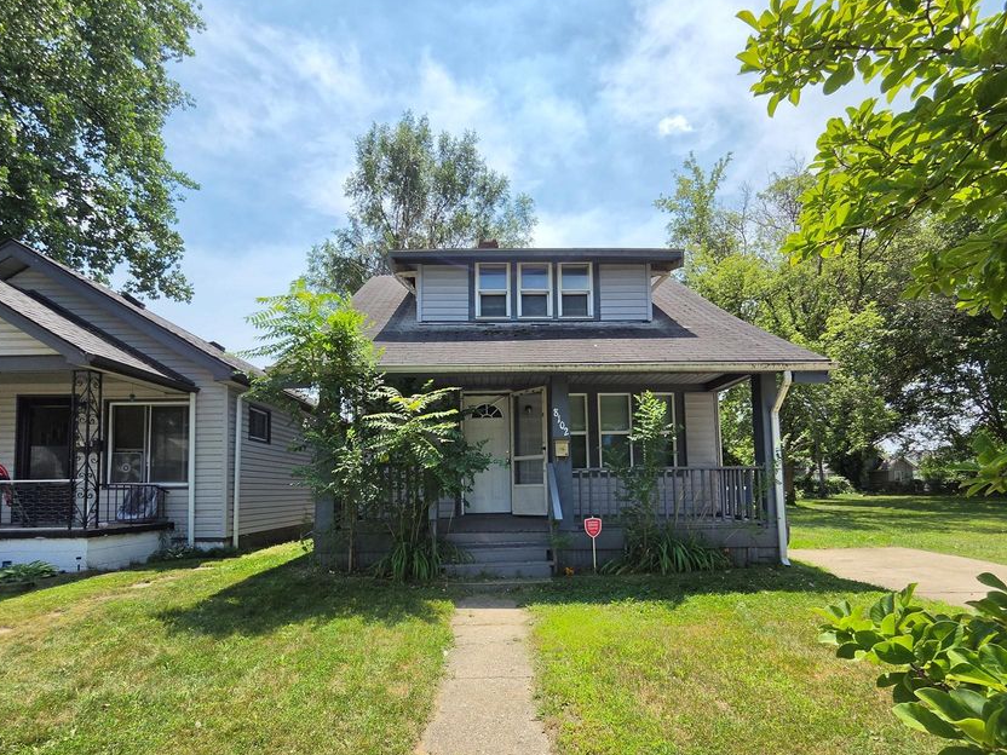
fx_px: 465
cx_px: 485
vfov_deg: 77.3
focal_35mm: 16
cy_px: 451
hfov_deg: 94.5
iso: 100
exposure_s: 1/2820
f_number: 2.2
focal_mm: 2.2
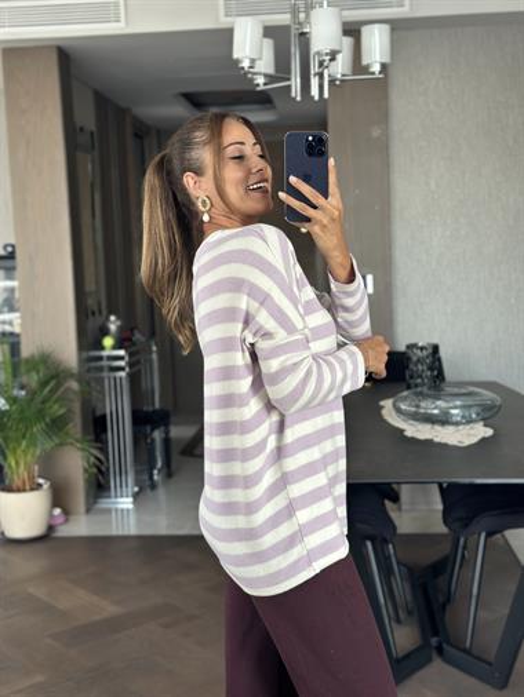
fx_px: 968
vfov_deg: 39.6
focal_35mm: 48
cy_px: 348
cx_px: 262
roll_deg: +0.4
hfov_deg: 30.3
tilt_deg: -16.5
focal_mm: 6.86
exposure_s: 1/60
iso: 125
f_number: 1.78
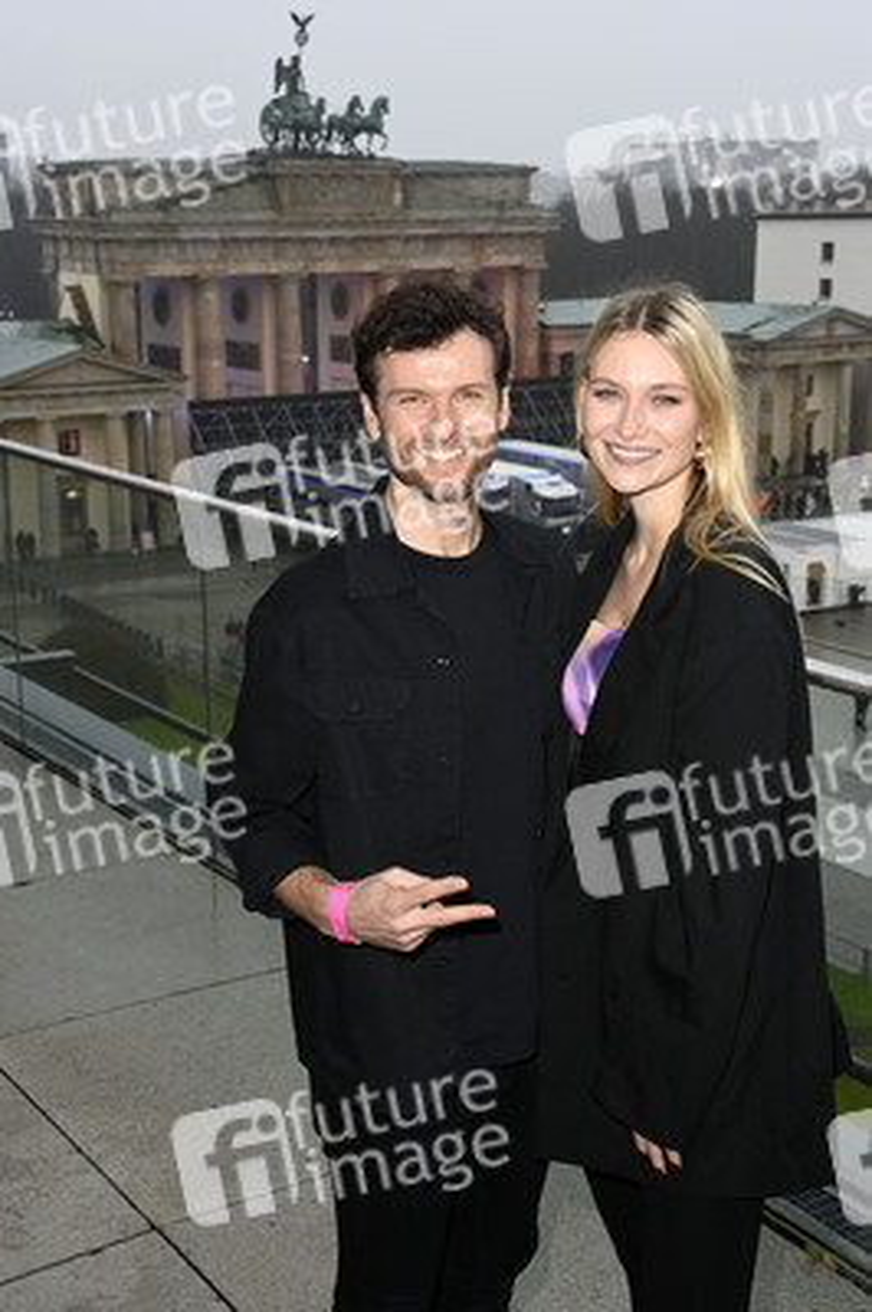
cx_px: 436
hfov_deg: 25.9
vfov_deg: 38.2
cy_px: 656
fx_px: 1892
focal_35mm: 52
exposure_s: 1/125
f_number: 10
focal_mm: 52
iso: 1600
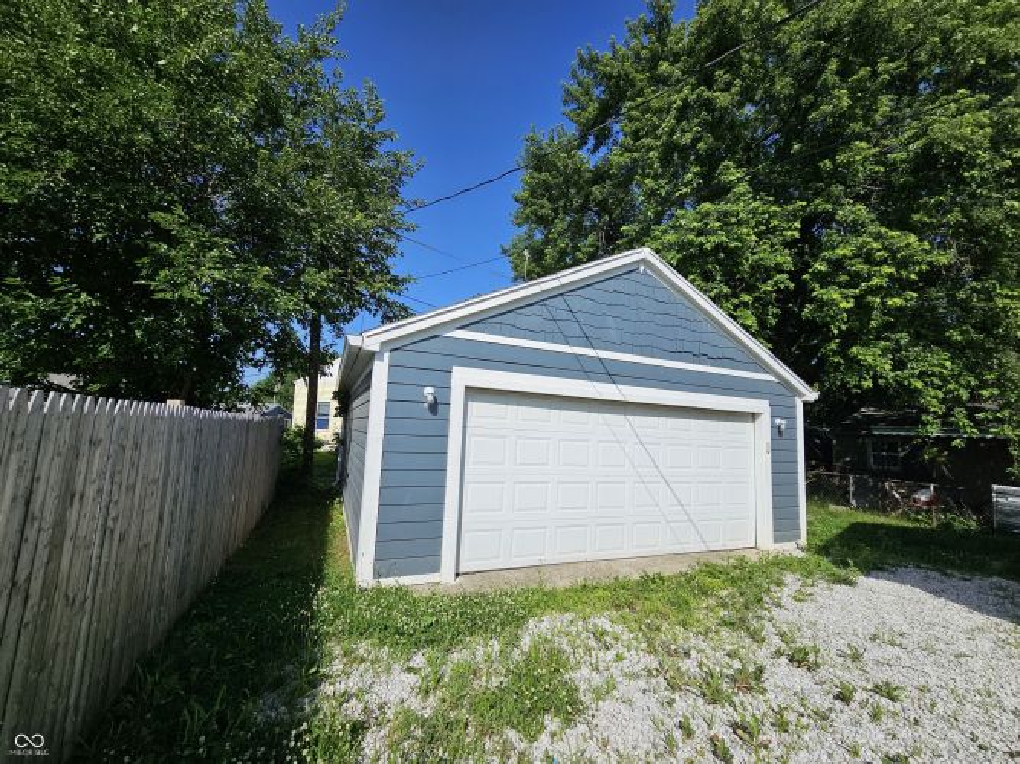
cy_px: 382
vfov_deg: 89.9
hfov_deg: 106.2
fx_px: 383
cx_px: 510
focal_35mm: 13
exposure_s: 1/3493
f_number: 2.2
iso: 50
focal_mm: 2.2
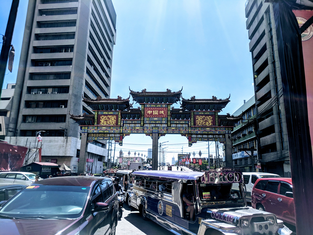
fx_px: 235
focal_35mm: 26
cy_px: 118
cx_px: 156
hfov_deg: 67.3
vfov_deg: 53.1
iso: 51
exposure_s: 1/2165
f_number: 2
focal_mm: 4.67
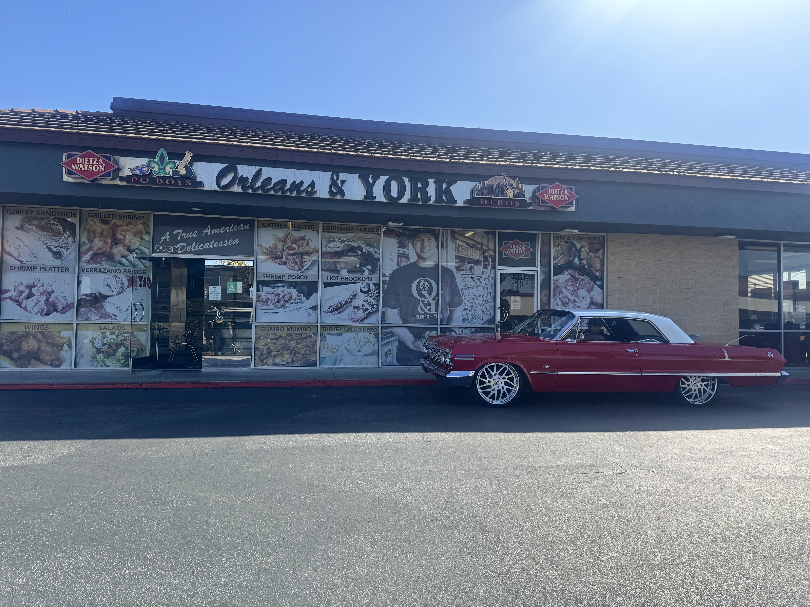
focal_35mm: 24
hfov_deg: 71.6
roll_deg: -0.9
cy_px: 304
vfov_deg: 56.8
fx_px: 562
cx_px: 405
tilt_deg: +1.5
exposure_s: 1/3802
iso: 80
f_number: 1.78
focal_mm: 6.76
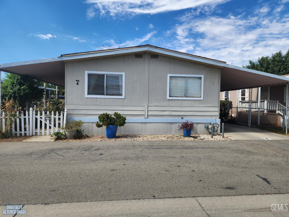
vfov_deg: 58.9
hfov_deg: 73.9
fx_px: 192
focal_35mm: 23
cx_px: 144
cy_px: 108
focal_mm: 6.4
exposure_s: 1/895
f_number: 1.8
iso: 12
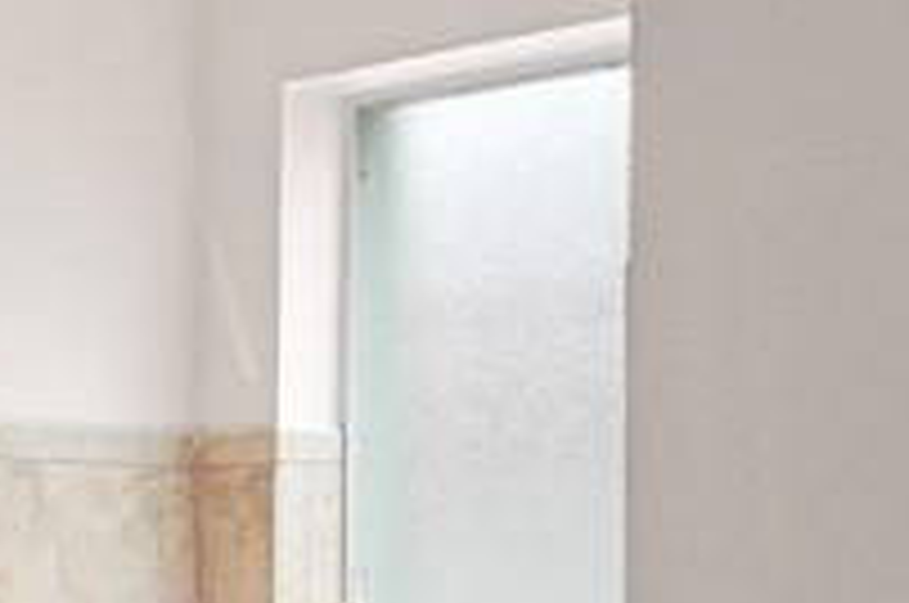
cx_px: 734
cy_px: 736
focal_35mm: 127
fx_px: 3202
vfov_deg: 10.6
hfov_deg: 16.0
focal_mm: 16
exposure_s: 1.3
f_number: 8
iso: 200
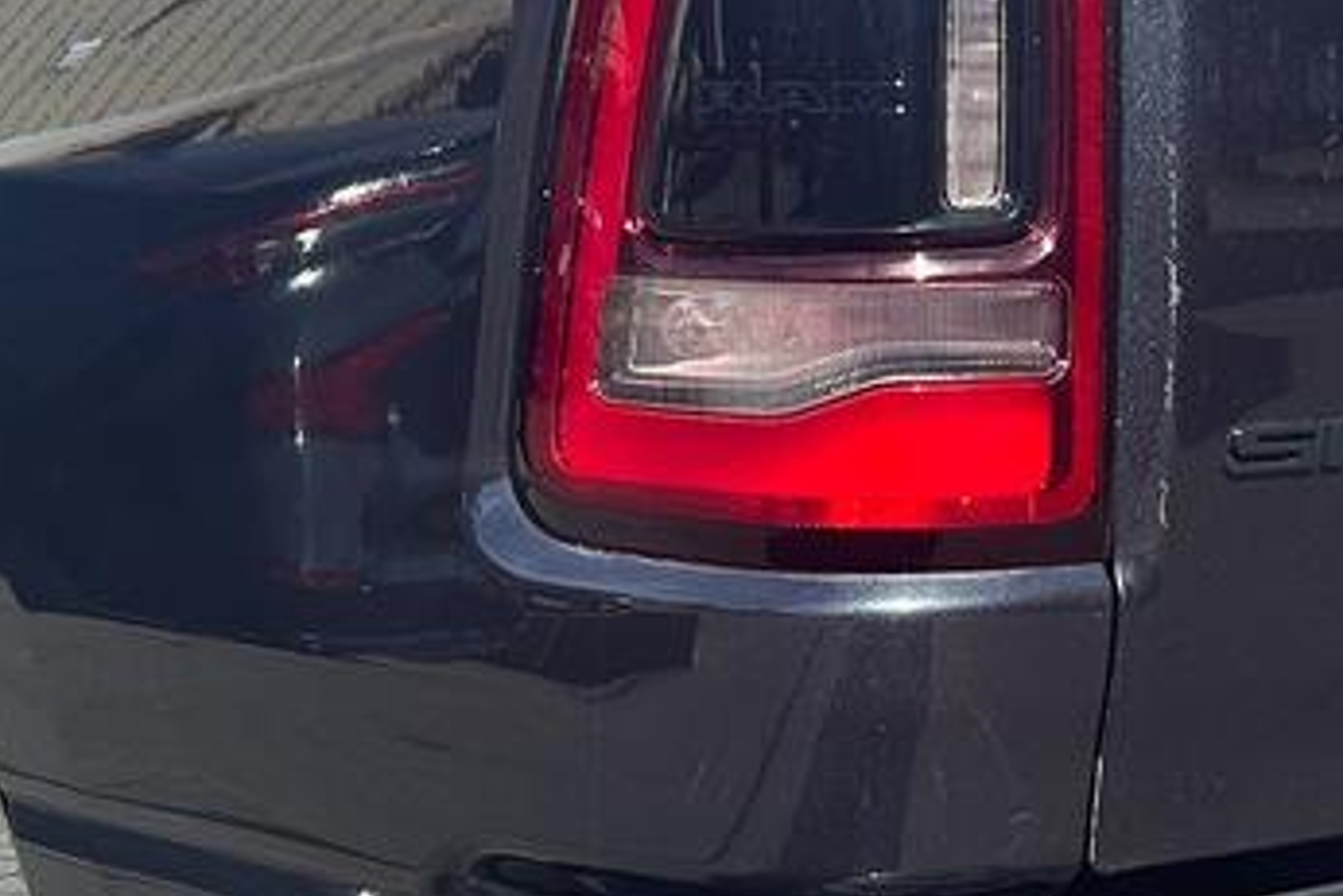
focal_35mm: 100
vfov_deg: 13.7
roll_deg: -0.4
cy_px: 493
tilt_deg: -6.0
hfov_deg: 20.3
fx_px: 3732
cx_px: 978
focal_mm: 5.7
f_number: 1.5
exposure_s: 1/1838
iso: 50
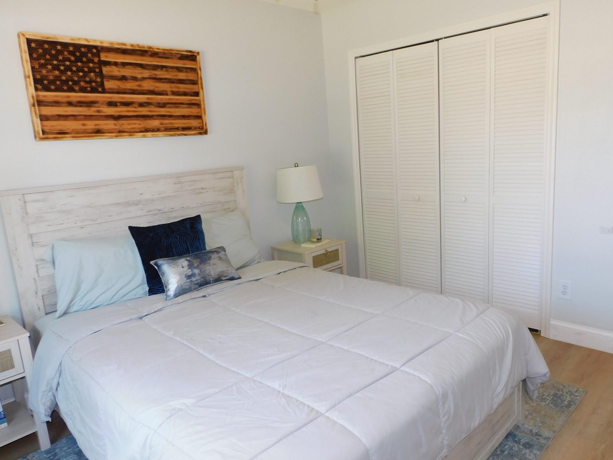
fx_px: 443
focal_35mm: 25
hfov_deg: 69.4
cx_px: 318
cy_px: 230
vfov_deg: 54.9
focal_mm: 4.3
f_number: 3.3
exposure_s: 1/30
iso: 140
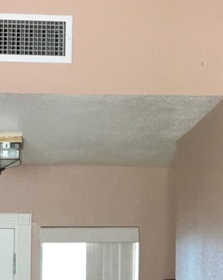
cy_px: 324
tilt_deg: -3.8
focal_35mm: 120
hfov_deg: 12.7
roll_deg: +0.6
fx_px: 991
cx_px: -5
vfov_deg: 15.5
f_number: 2.2
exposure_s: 1/15
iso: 32
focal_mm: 4.15
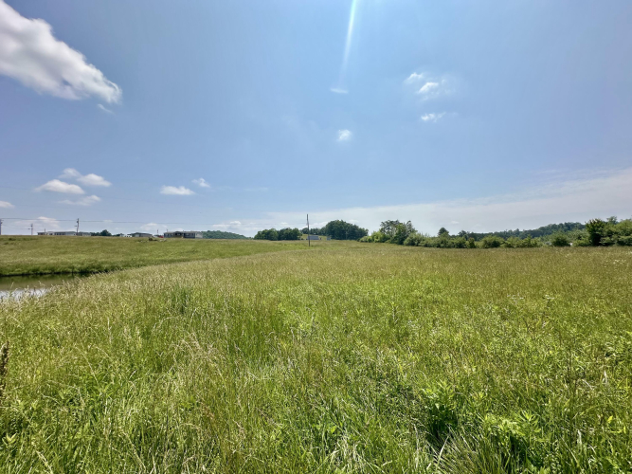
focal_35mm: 14
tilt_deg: +4.1
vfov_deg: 85.7
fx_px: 256
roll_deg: +2.5
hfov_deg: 102.1
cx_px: 316
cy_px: 237
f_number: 2.2
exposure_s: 1/4651
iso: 50
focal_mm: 2.22
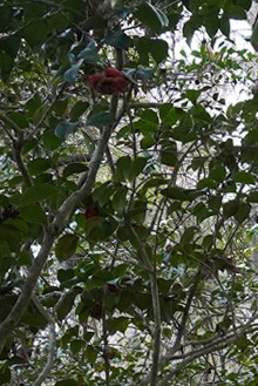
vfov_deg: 11.6
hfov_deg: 7.3
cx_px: 741
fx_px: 1824
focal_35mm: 170
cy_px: 574
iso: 1600
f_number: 10
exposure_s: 1/100
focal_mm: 28
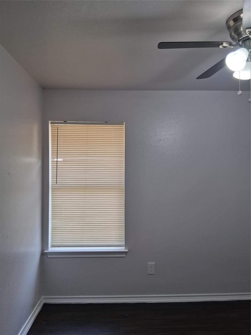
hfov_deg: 53.1
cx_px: 126
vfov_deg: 67.3
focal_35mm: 26
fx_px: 251
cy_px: 168
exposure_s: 1/120
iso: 160
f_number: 1.8
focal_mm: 3.98
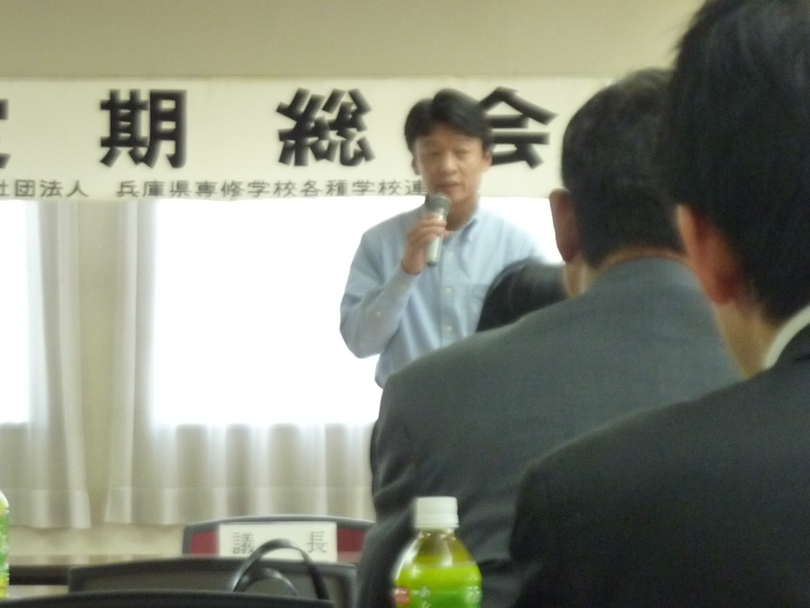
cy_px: 304
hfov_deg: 16.3
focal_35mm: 121
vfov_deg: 12.2
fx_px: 2831
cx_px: 405
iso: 400
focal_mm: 11
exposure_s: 1/40
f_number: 4.1
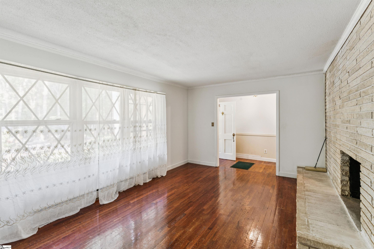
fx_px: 168
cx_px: 187
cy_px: 124
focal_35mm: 16
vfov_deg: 73.1
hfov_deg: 96.0
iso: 400
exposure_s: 1.3
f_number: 13
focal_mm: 16.2
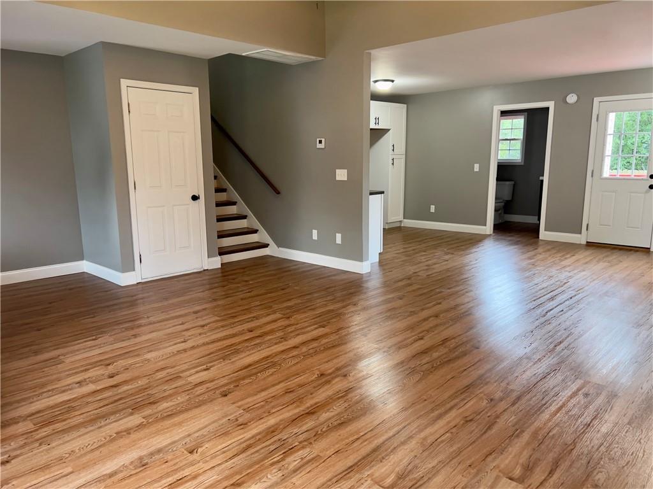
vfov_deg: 53.1
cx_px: 326
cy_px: 244
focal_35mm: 26
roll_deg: +0.5
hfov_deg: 67.3
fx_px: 490
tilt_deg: -11.3
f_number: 1.5
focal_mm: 5.7
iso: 320
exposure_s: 1/60
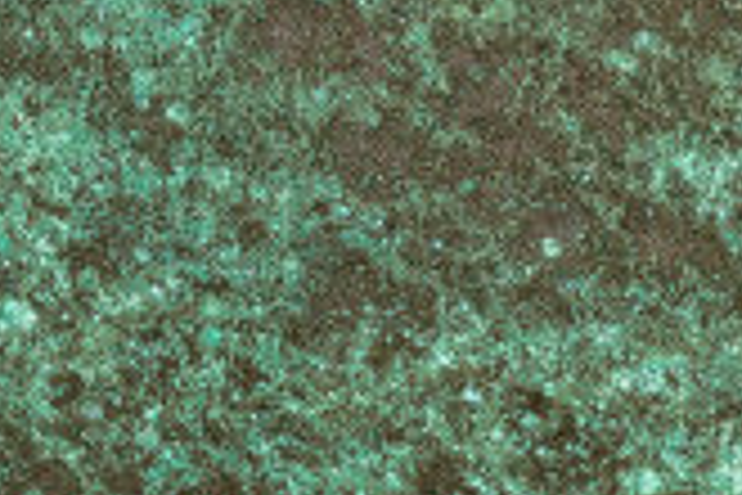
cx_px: 180
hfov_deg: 14.5
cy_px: 328
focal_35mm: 141
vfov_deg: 9.7
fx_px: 2906
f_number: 9
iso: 100
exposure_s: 1/200
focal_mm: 38
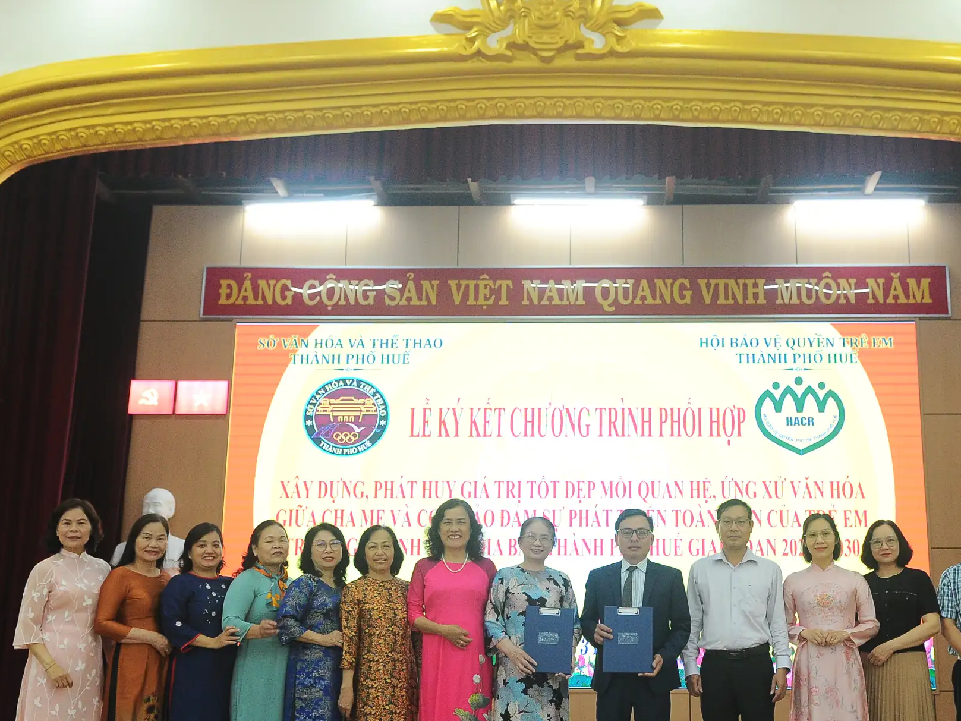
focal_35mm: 44
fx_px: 1222
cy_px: 451
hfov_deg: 42.8
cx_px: 570
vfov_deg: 32.7
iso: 3200
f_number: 4
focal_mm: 29
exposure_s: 1/250
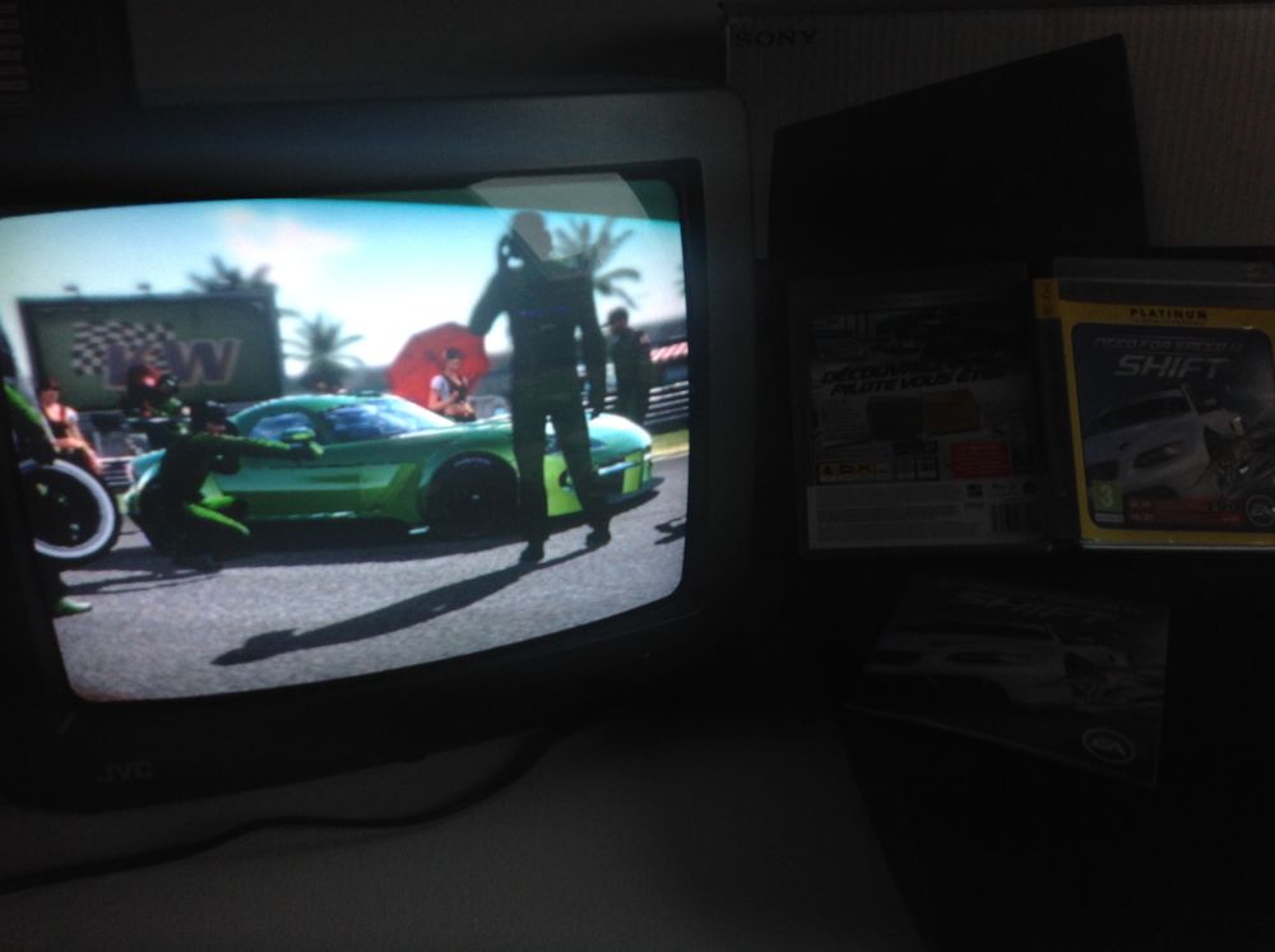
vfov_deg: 40.6
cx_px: 638
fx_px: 1287
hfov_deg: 52.7
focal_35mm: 35
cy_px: 476
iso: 80
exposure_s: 1/60
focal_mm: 4.28
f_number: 2.4
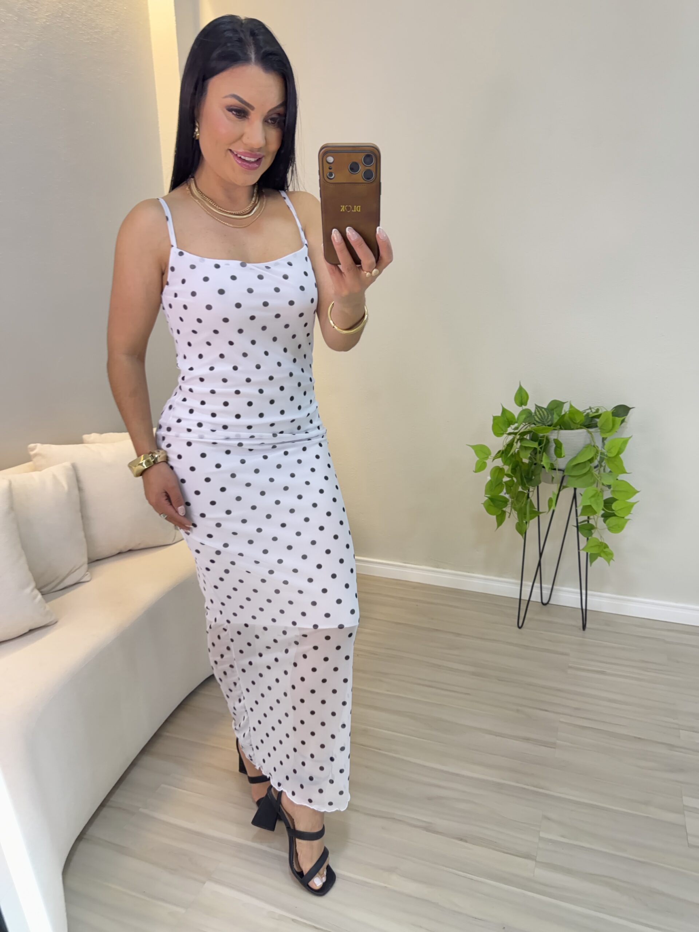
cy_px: 466
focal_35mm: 24
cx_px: 350
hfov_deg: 56.8
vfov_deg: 71.6
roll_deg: +1.2
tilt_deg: -32.9
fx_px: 646
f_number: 1.78
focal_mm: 6.76
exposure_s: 1/58
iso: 160
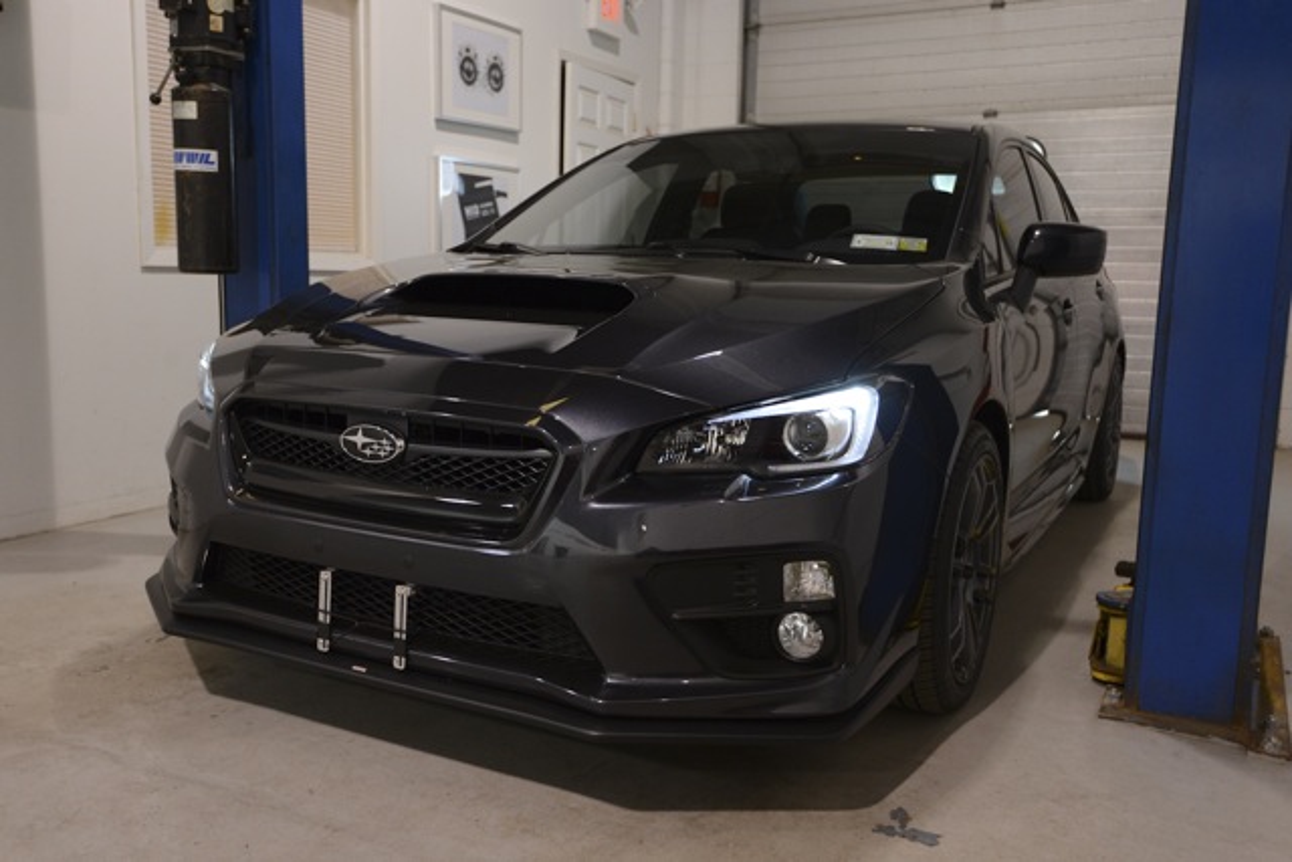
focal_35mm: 32
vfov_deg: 41.1
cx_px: 646
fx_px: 1149
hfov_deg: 58.7
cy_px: 431
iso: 2000
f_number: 4
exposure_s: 1/125
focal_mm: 32
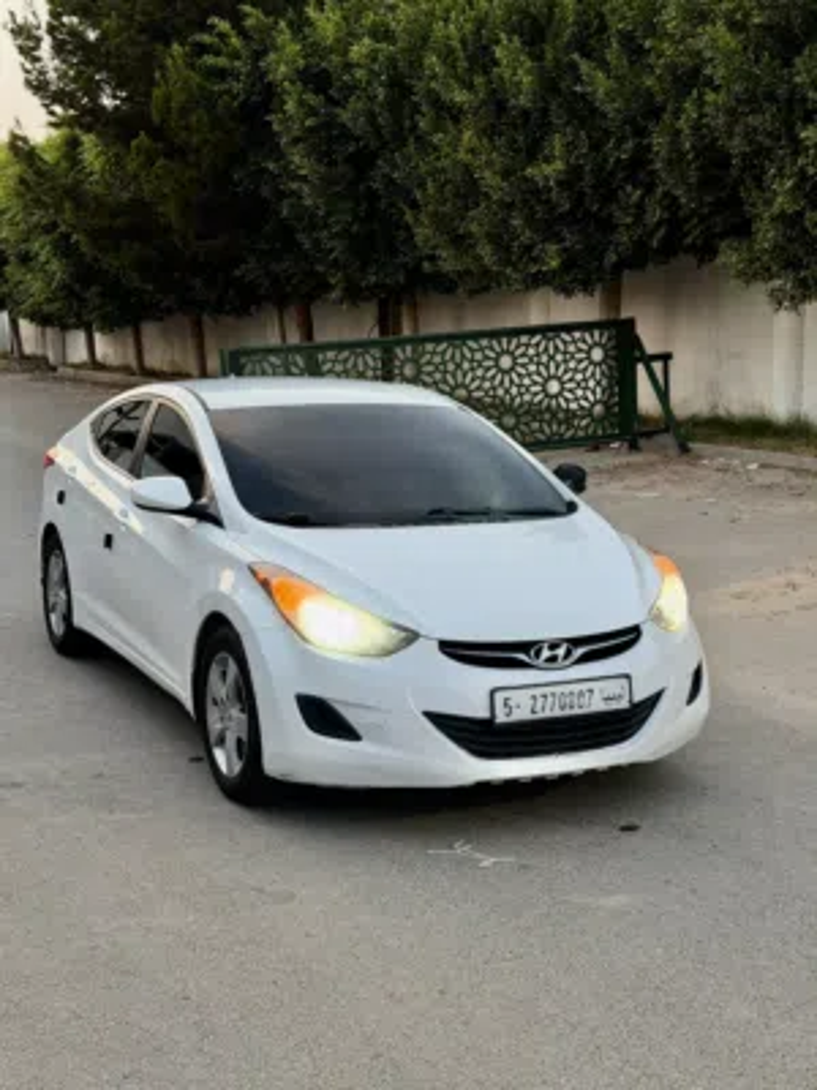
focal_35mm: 48
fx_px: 1511
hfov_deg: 30.3
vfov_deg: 39.7
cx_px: 408
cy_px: 545
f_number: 1.78
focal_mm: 6.76
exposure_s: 1/121
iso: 50
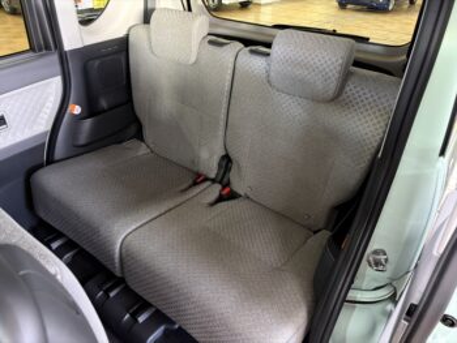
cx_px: 228
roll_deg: -0.7
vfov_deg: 53.1
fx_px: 343
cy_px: 172
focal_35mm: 26
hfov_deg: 67.3
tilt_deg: -32.2
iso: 500
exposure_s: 1/25
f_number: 1.6
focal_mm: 5.96
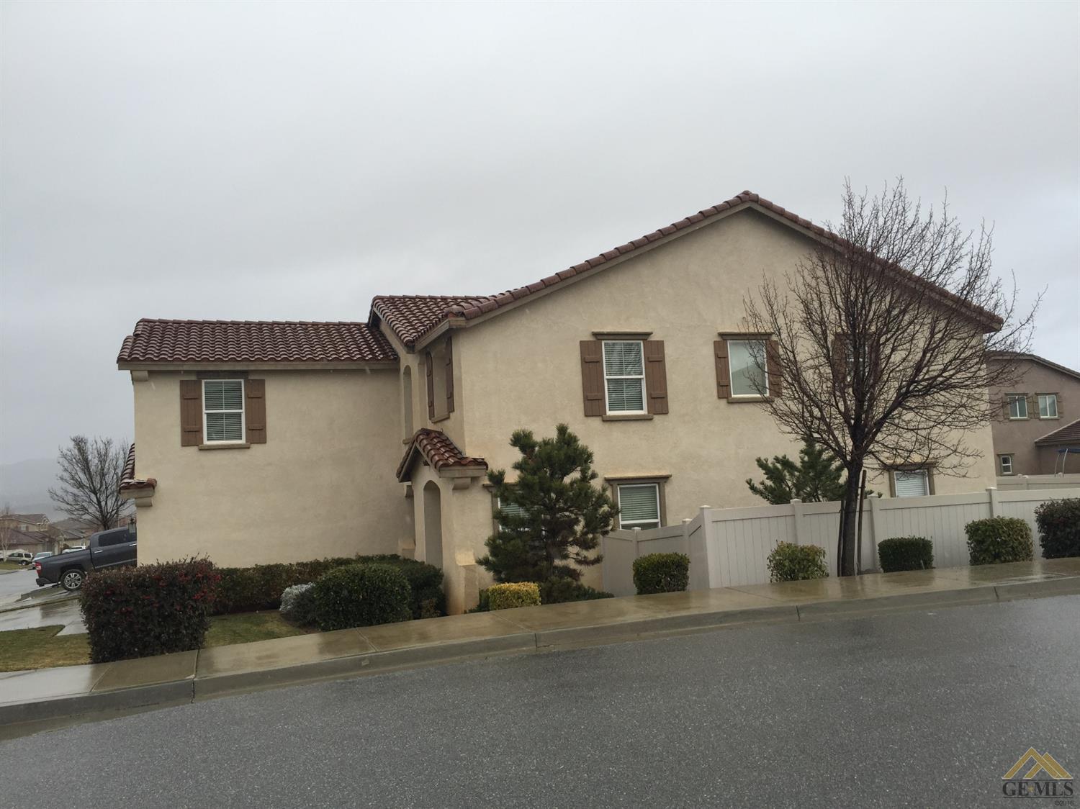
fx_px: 904
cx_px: 540
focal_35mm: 29
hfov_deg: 61.7
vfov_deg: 48.2
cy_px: 404
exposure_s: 1/1412
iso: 32
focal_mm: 4.15
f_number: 2.2
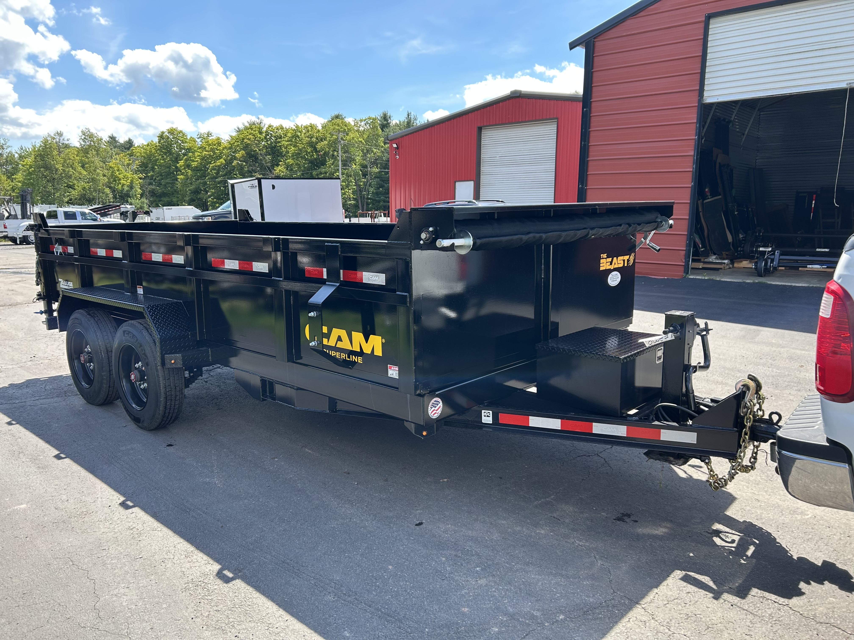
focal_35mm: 26
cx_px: 427
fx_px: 641
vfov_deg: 53.1
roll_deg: -0.9
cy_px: 320
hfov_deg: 67.3
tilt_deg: -7.6
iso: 50
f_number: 1.5
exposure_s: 1/853
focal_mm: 5.7
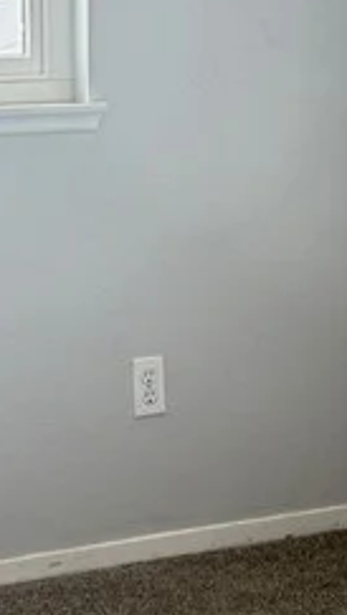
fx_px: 1796
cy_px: -28
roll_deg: +0.6
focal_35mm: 110
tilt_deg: +0.9
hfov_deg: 10.9
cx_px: -5
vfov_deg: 18.8
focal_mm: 6.76
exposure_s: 1/121
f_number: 1.78
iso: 200
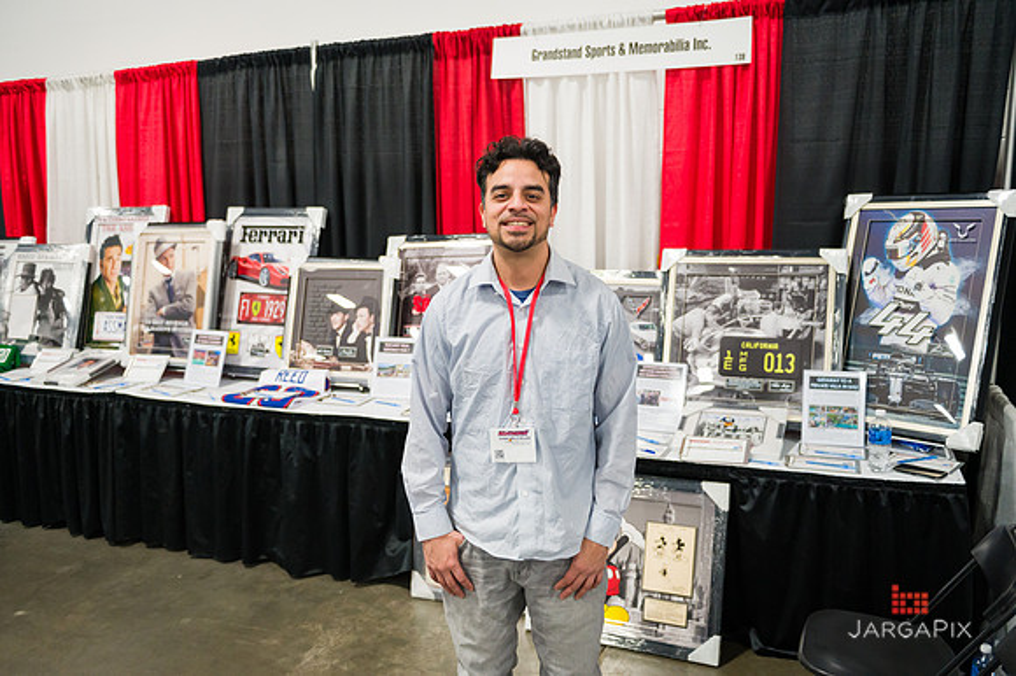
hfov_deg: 63.7
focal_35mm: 29
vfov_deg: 44.9
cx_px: 508
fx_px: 818
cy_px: 338
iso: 3200
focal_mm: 29
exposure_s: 1/250
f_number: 3.2
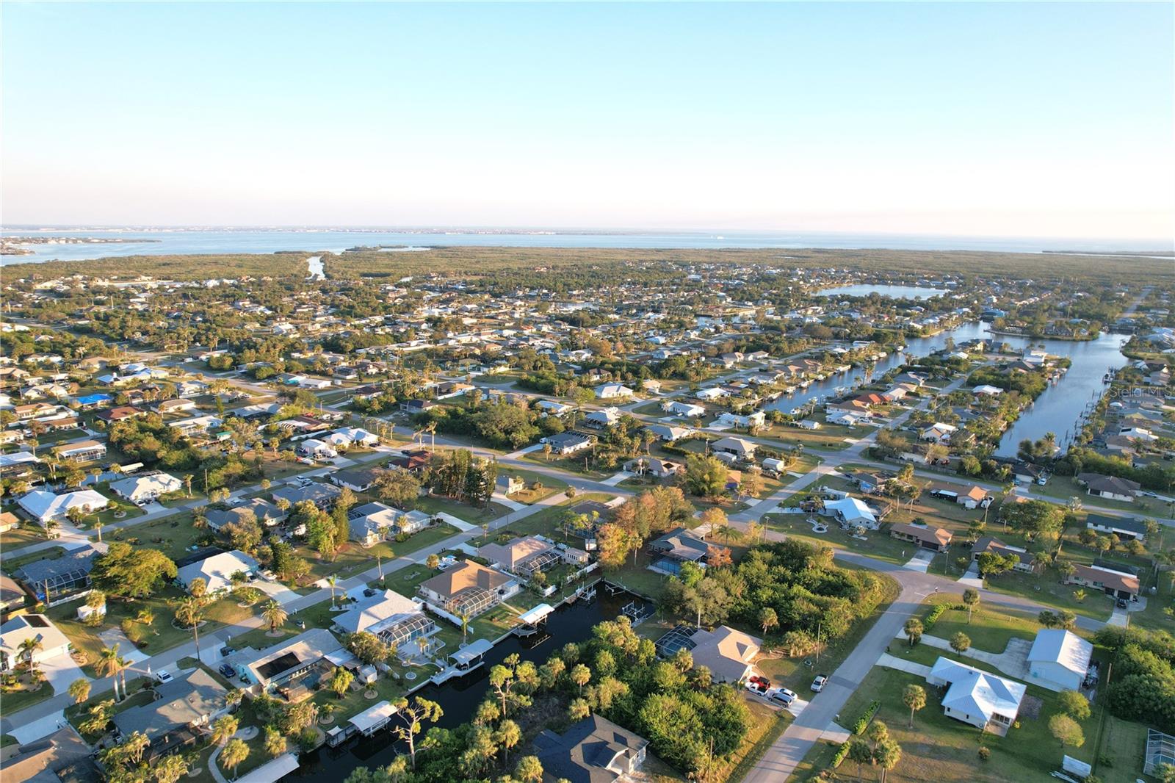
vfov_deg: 57.2
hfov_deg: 78.6
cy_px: 392
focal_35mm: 22
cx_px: 588
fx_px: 718
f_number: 2.8
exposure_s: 1/640
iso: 100
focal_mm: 8.38
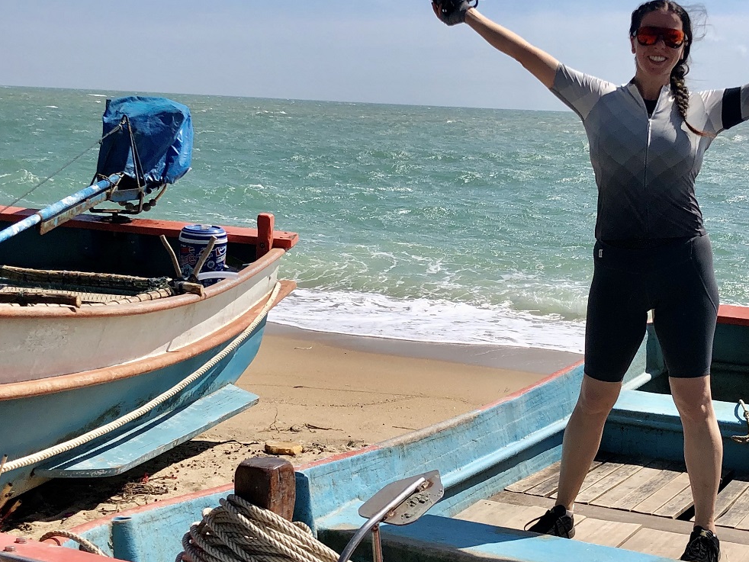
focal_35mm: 57
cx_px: 443
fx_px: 1234
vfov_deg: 25.7
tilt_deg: -7.3
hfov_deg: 33.7
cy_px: 255
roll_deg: -2.5
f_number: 1.8
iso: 25
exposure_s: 1/4000
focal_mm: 4
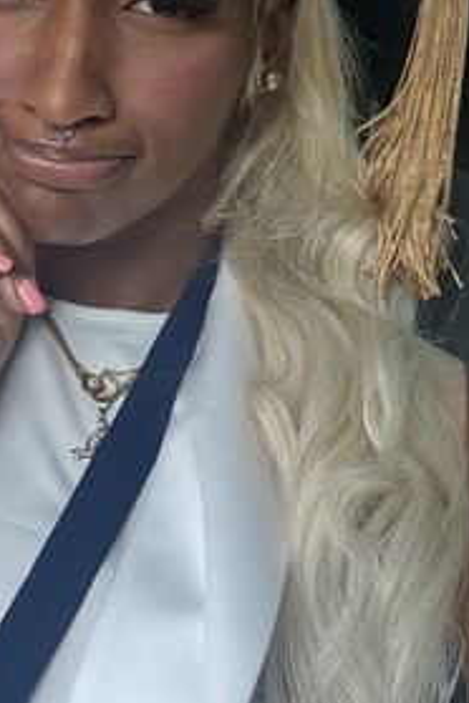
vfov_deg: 33.9
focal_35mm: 56
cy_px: 83
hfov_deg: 23.8
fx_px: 1094
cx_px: 84
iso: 80
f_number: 1.9
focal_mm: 2.69
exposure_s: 1/89
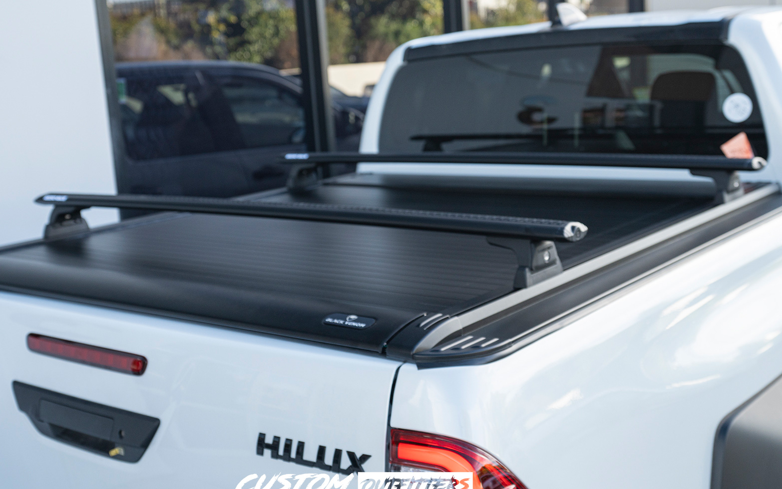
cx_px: 354
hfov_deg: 48.1
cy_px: 214
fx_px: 874
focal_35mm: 41
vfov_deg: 31.2
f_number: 4
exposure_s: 1/160
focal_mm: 35
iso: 320
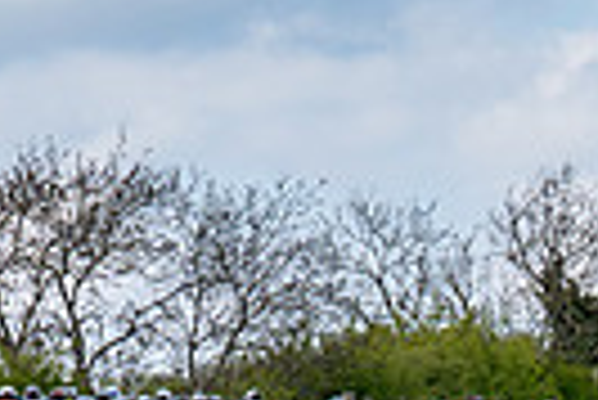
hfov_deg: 2.1
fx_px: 16479
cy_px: 46
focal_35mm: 991
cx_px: -41
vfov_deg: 1.4
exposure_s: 1/1000
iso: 100
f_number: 3.5
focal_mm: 150
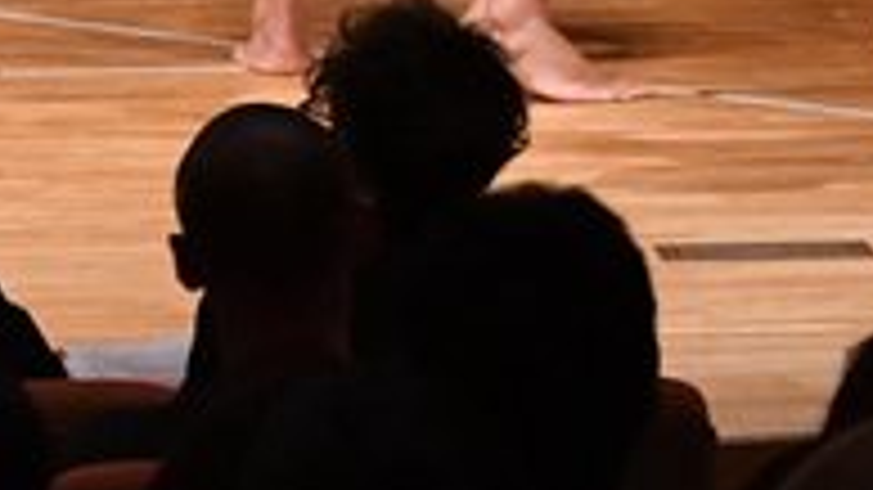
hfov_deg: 2.8
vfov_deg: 1.6
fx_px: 17681
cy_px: -405
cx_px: -205
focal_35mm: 764
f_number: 5.6
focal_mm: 122
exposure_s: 1/400
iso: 9000
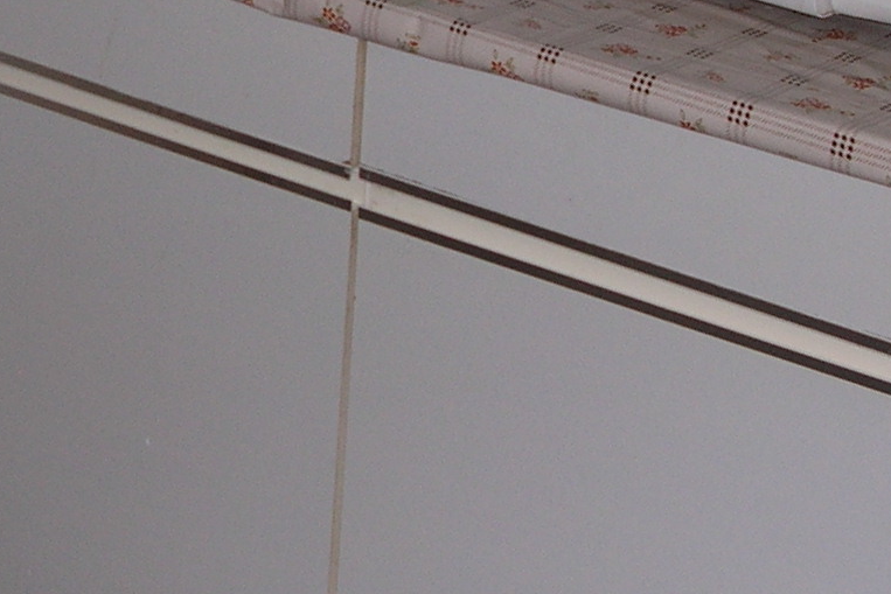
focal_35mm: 109
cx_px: 207
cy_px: 6
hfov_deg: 18.6
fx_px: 2698
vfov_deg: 12.4
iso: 50
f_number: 2.8
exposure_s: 1/60.1
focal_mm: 5.8
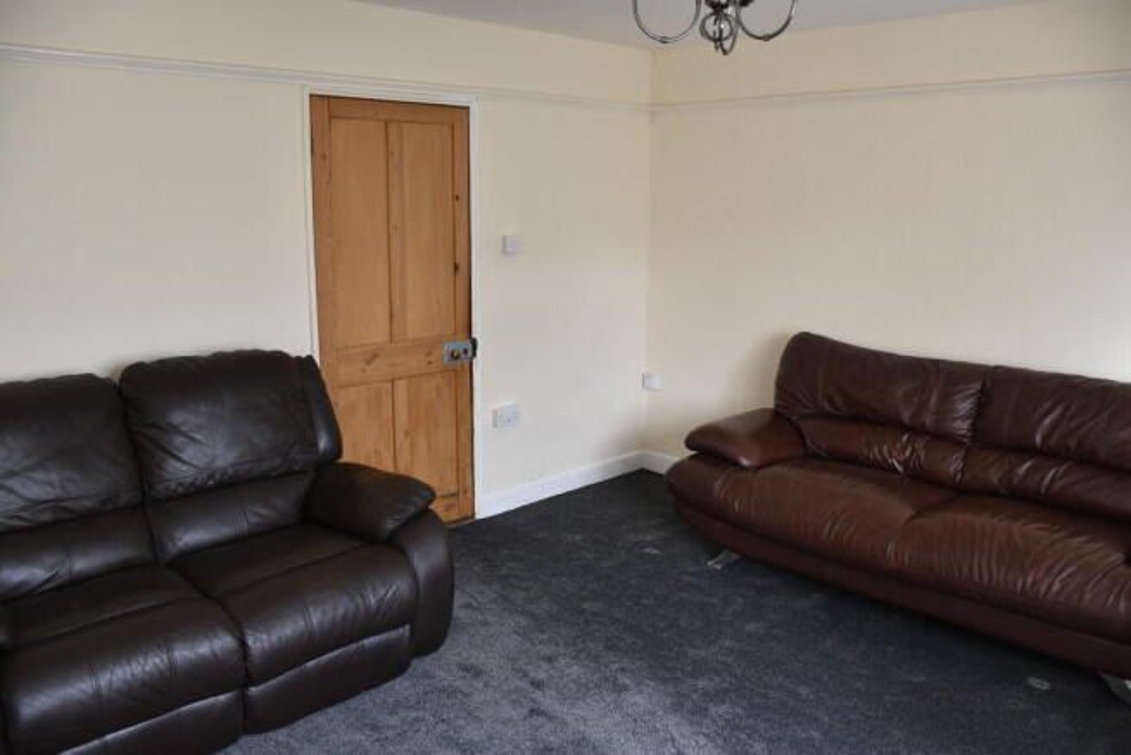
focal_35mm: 27
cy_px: 378
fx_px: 848
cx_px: 566
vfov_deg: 48.0
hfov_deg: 67.4
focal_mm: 18
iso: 400
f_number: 4
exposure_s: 1/60
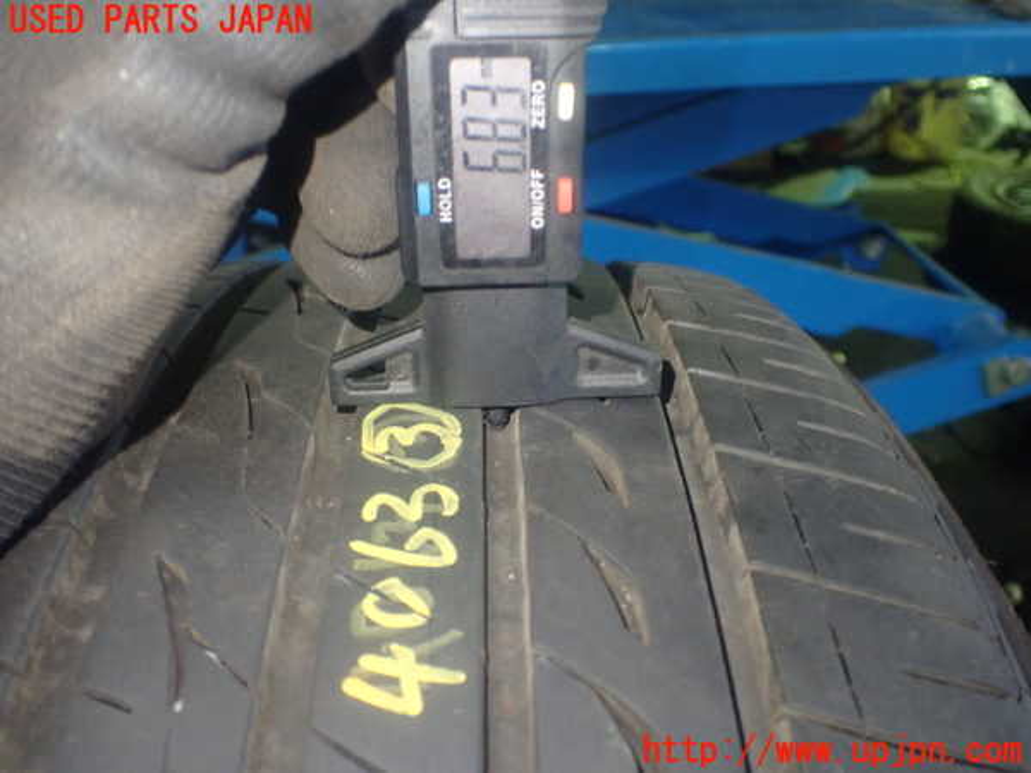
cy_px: 386
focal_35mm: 32
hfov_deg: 56.8
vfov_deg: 44.2
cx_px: 516
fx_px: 953
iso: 800
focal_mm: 5.79
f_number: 2.4
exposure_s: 1/25
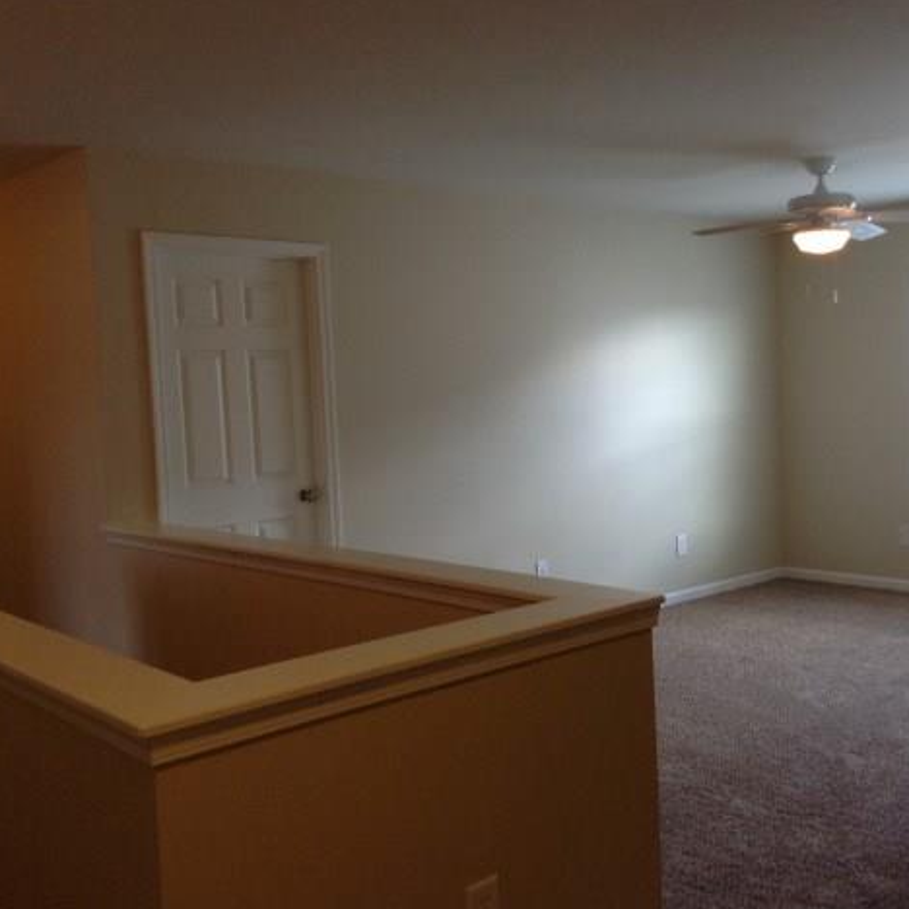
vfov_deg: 41.9
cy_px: 458
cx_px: 545
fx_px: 1188
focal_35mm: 40
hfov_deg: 41.7
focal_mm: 3.3
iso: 80
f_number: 2.4
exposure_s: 1/24
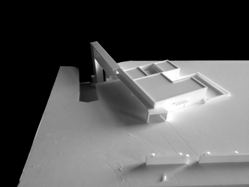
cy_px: 94
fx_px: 252
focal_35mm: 35
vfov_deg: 40.7
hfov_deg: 52.6
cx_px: 124
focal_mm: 4.28
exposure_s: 1/20
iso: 125
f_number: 2.4
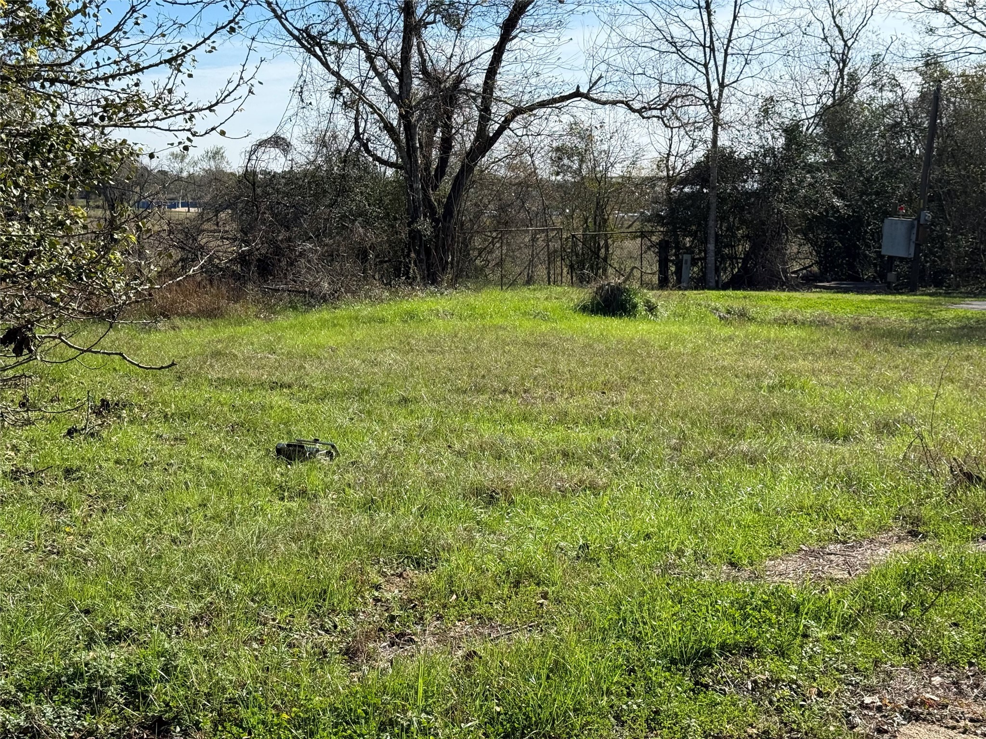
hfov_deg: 39.7
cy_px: 370
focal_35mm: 48
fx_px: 1367
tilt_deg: -3.2
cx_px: 493
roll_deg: -1.9
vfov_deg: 30.3
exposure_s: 1/3226
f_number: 1.78
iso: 64
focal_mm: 6.76
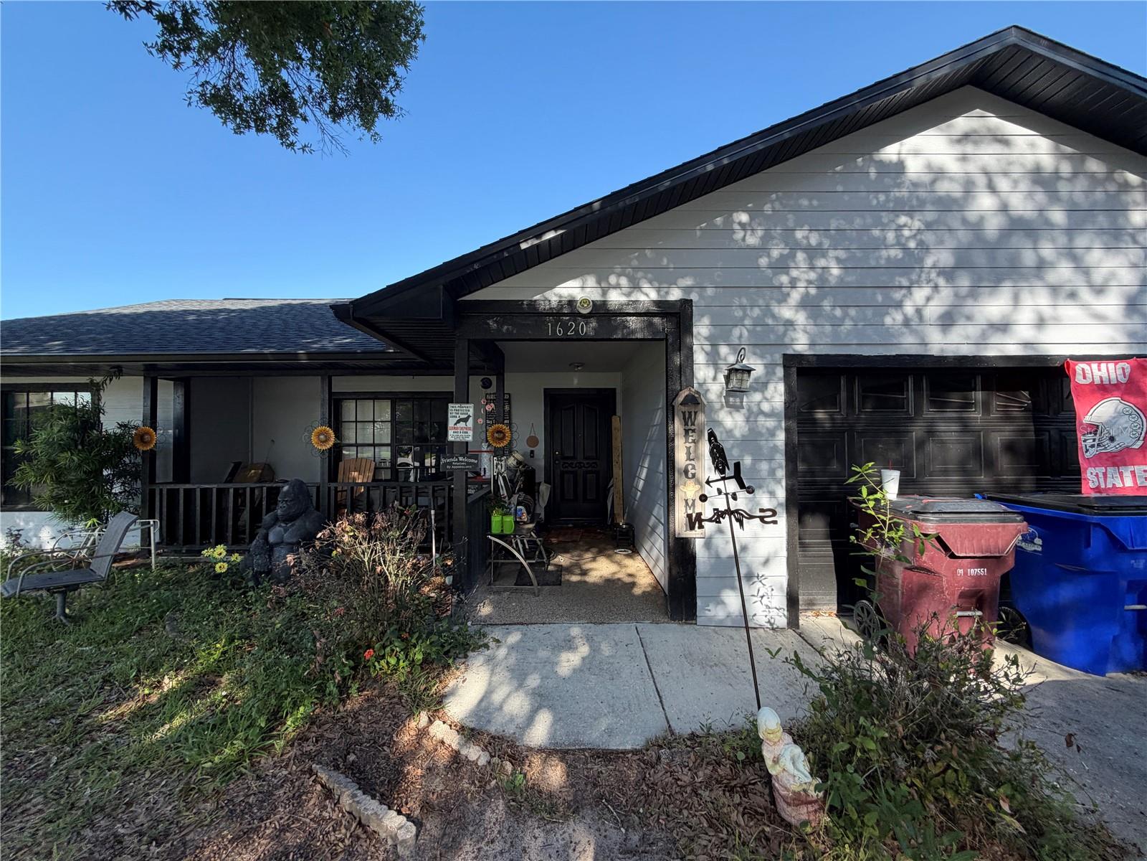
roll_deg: -2.2
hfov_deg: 102.1
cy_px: 430
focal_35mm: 14
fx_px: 464
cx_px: 574
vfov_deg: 85.7
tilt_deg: +3.6
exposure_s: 1/502
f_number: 2.2
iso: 50
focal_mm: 2.22
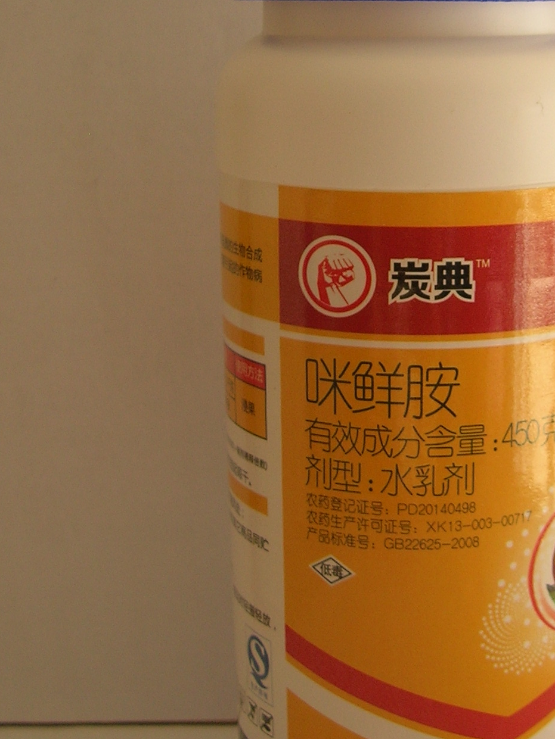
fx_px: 1518
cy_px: 235
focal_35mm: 71
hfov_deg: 20.4
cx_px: 461
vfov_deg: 27.2
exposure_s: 1/62.3
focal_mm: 5.7
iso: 50
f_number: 2.9
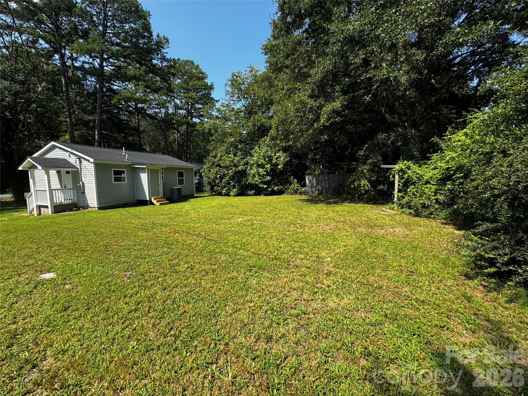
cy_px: 198
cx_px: 264
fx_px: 214
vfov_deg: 85.7
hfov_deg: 102.1
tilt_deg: -6.2
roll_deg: +0.0
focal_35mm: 14
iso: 40
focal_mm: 2.22
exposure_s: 1/812
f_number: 2.2
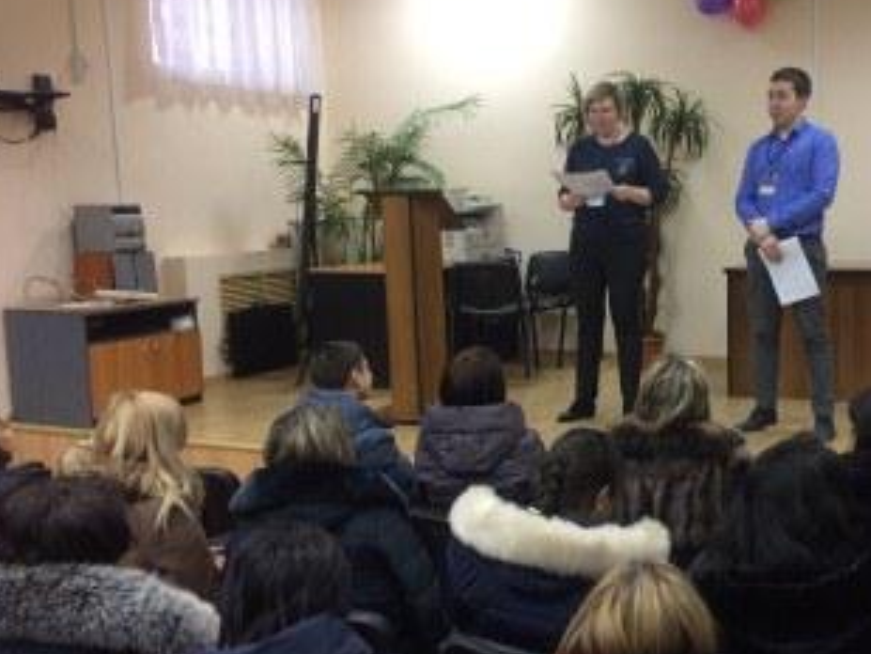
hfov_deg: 43.8
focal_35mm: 42
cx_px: 612
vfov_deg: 34.4
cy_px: 338
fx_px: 1057
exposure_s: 1/33
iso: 200
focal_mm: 4.15
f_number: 2.2
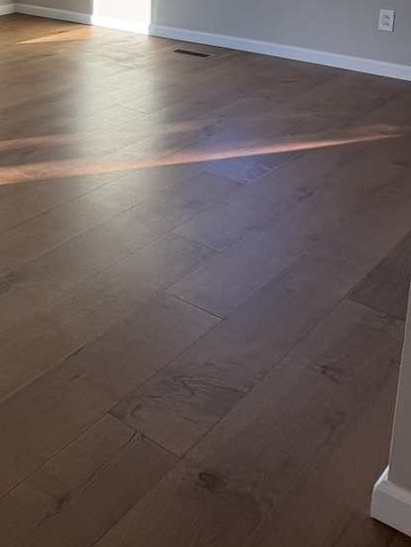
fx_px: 743
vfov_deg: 37.0
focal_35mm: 47
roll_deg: +0.5
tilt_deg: -12.0
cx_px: 20
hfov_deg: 29.3
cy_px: 24
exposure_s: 1/284
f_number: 1.78
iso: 80
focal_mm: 6.76
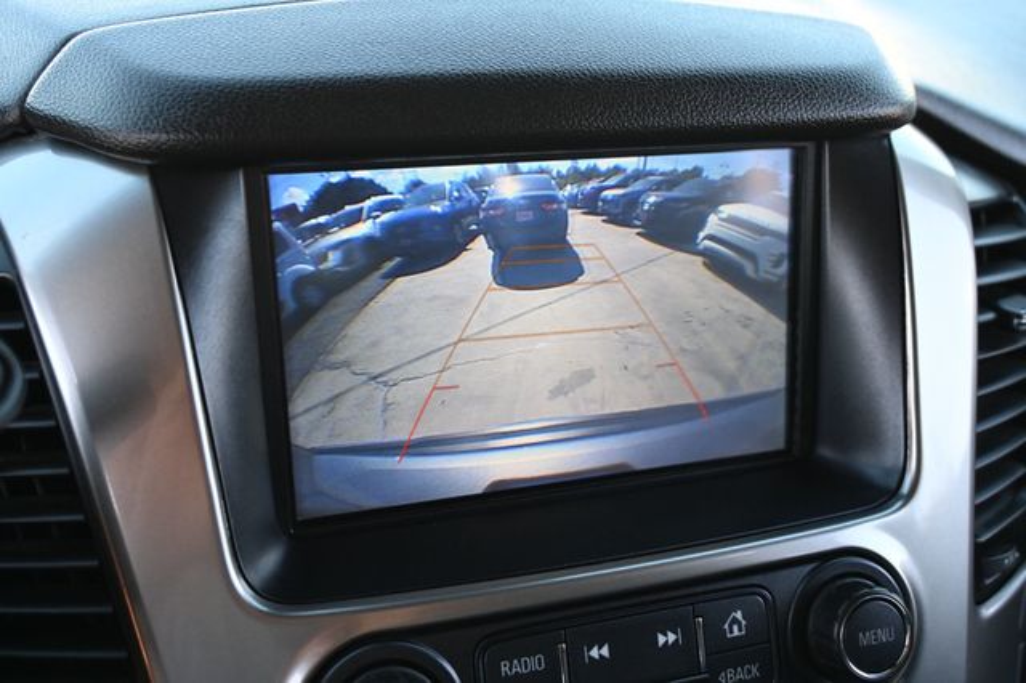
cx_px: 513
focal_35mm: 34
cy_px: 342
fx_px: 983
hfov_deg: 55.1
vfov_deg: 38.3
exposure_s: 1/250
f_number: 4.2
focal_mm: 23
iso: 400
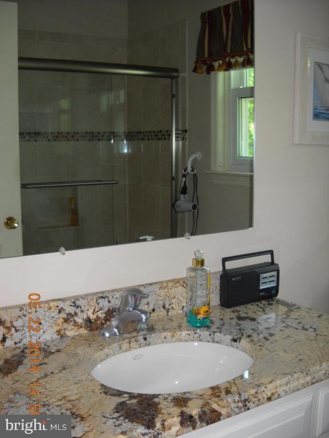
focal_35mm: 41
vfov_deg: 45.8
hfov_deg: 35.1
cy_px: 219
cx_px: 164
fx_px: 520
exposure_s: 1/30
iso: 64
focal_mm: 6.72
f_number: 3.1
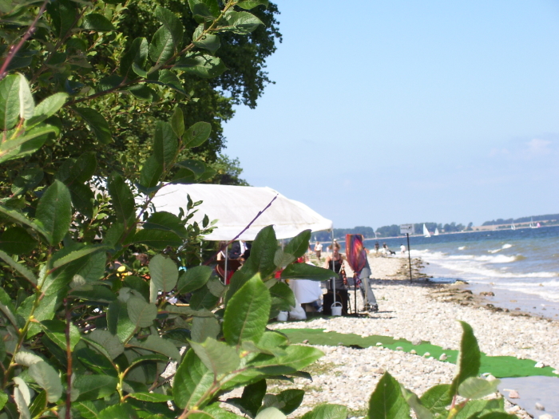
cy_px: 210
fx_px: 1647
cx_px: 280
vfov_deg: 14.5
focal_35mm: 102
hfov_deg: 19.3
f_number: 4.6
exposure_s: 1/500
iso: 80
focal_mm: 16.8
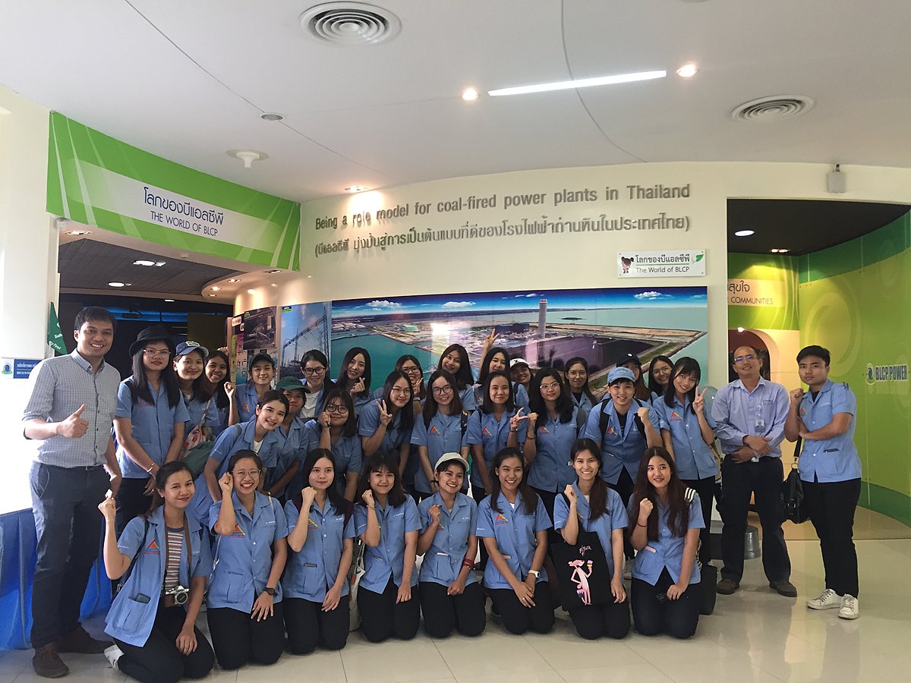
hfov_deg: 61.7
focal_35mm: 29
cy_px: 342
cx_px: 456
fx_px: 763
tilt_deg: +2.3
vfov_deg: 48.2
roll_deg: -1.1
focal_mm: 4.15
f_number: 2.2
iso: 125
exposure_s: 1/33
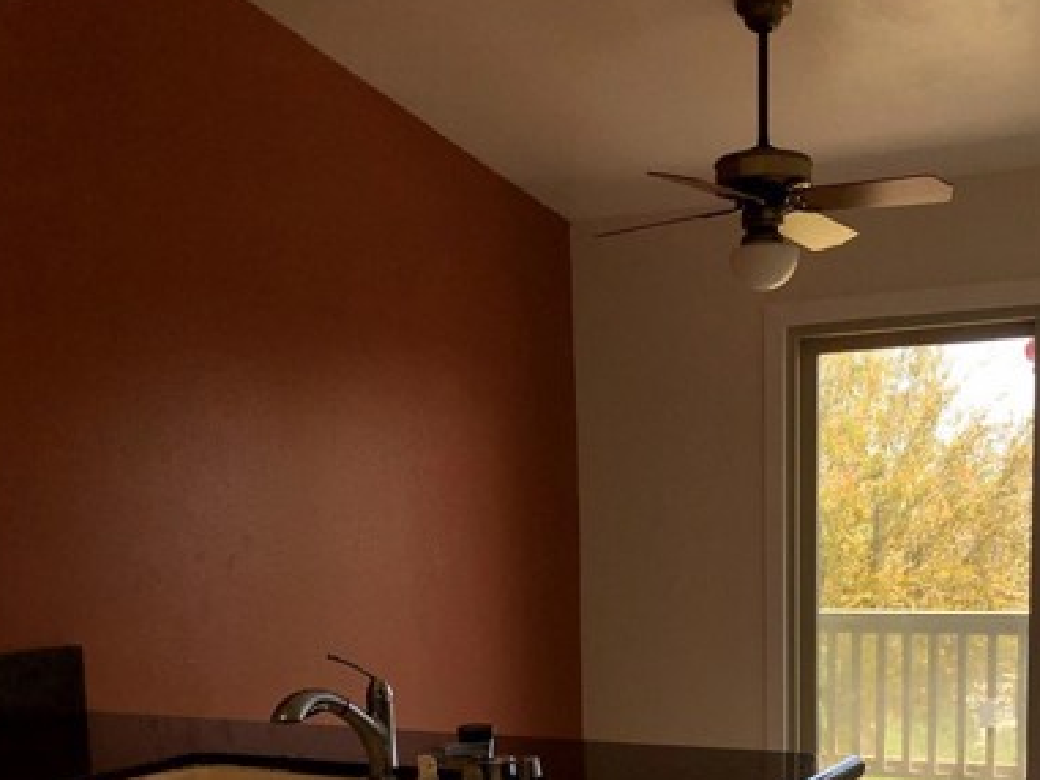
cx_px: 620
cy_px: 750
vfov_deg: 29.2
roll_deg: +1.3
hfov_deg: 40.3
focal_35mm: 47
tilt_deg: -8.0
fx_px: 1413
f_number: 1.8
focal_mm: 3.99
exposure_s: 1/368
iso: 20
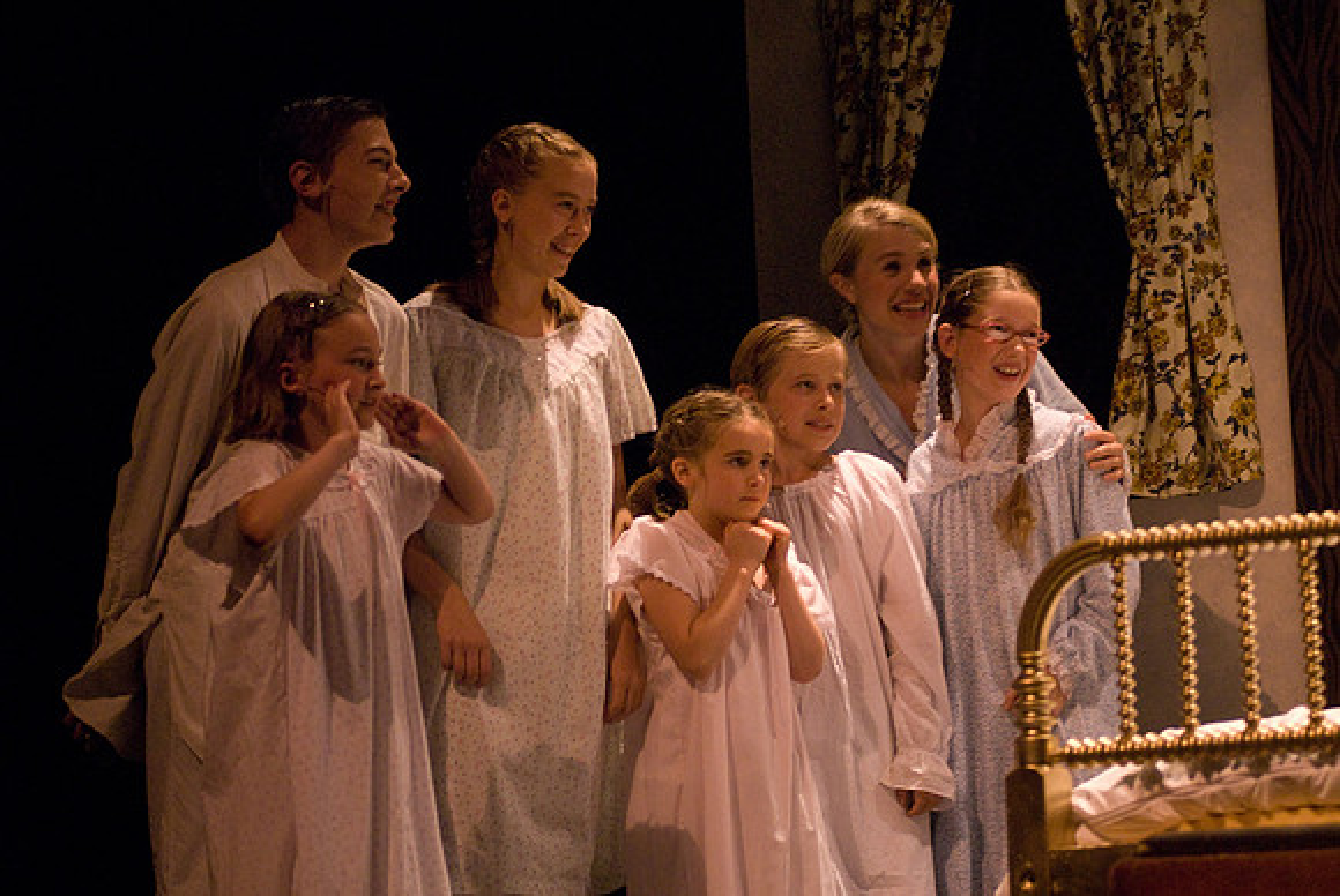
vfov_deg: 9.7
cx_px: 670
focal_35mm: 142
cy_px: 448
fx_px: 5309
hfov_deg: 14.4
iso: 1600
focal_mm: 95
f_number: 2.8
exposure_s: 1/125
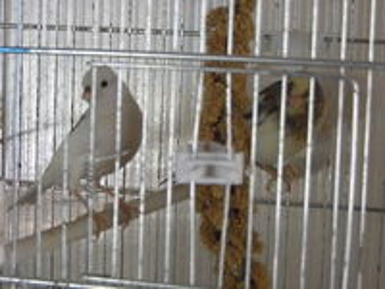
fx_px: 1335
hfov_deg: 16.4
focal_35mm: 120
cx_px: 192
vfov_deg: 12.3
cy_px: 144
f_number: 4
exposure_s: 1/60
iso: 400
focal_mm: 21.6
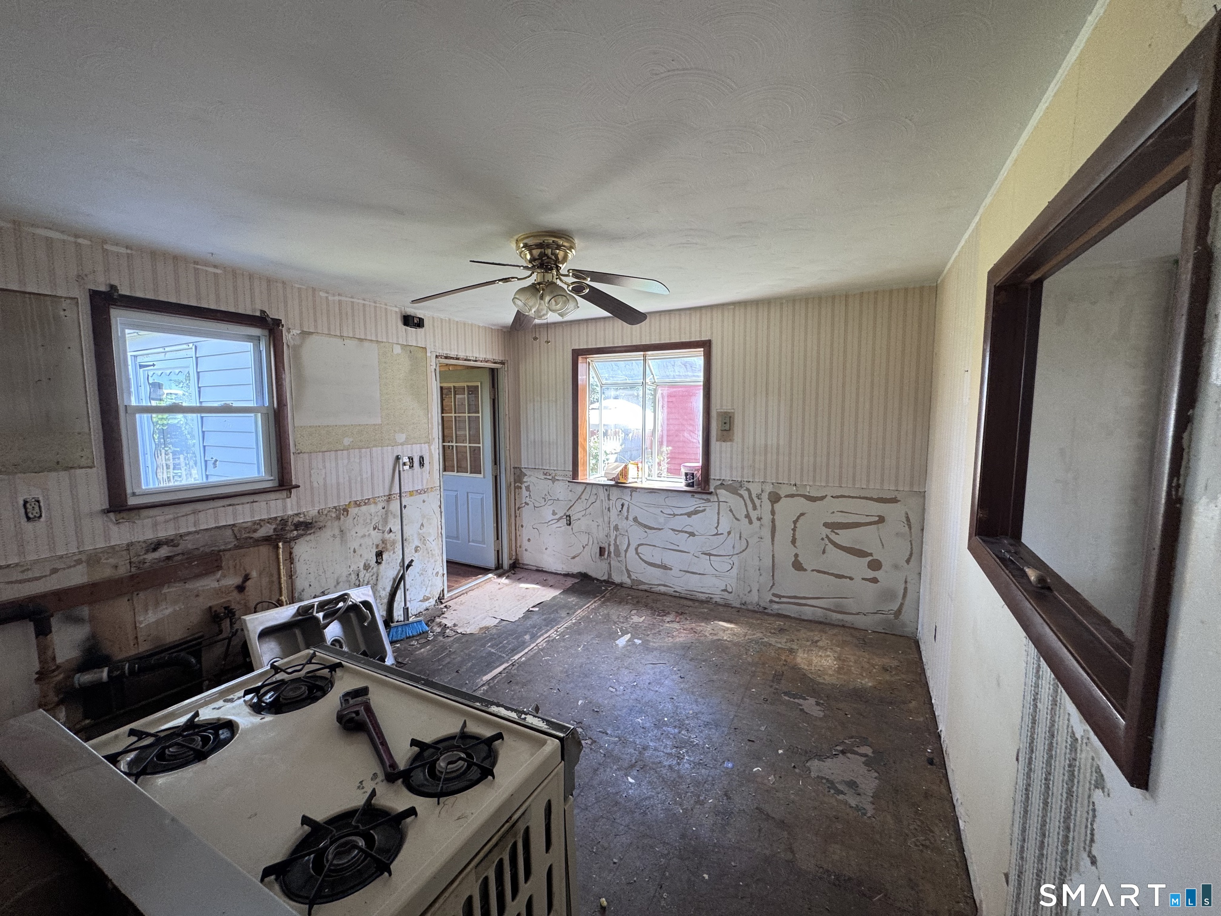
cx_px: 610
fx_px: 494
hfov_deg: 102.1
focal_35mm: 14
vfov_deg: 85.7
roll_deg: +1.2
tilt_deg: -5.9
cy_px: 458
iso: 125
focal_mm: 2.22
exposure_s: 1/99
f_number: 2.2
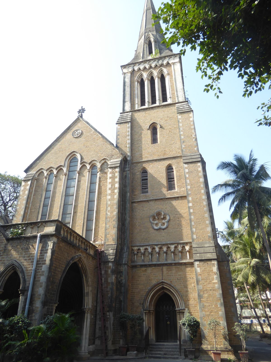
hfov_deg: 56.8
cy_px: 181
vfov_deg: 71.6
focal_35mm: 24
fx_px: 251
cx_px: 136
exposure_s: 1/250
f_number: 3.3
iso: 80
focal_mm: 4.3
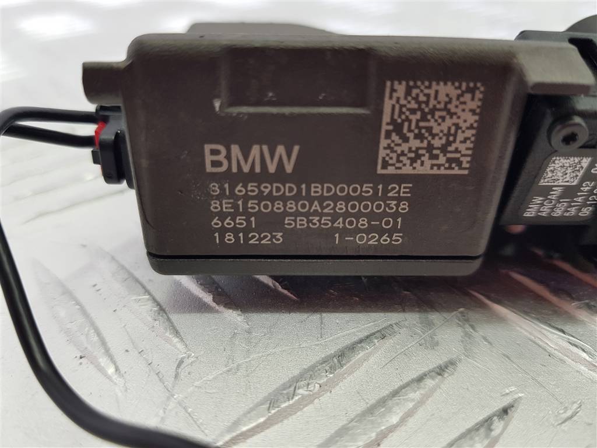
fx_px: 448
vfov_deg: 53.1
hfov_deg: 67.3
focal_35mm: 26
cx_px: 298
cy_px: 224
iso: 50
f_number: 1.7
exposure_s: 1/50
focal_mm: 4.2
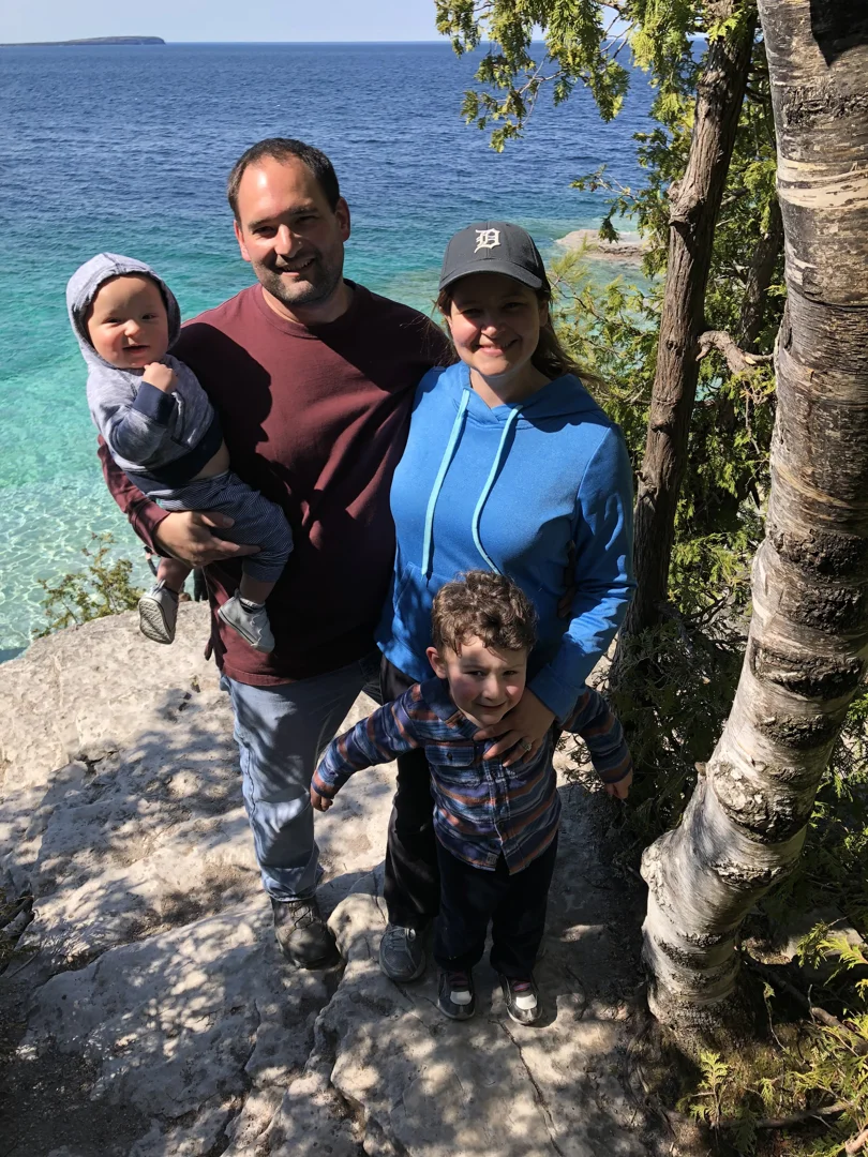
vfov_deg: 61.7
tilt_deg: -26.4
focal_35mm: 29
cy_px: 578
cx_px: 434
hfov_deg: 48.2
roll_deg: +1.1
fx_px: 970
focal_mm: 3.99
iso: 20
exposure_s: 1/873
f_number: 1.8
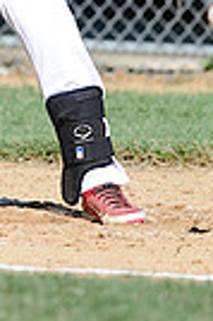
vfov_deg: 1.4
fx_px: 13435
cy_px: -201
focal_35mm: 1510
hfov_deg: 0.9
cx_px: -49
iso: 200
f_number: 4
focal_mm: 300
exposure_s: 1/1600
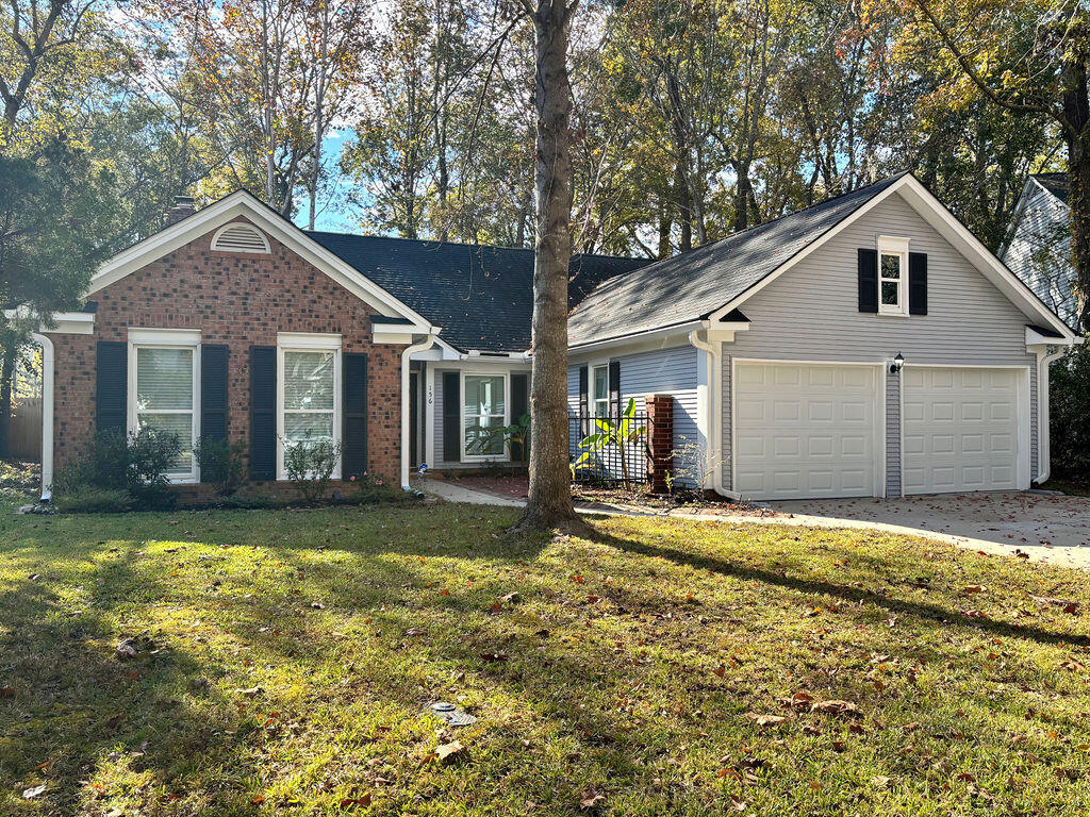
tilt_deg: +2.0
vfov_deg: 53.1
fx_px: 819
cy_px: 408
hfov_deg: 67.3
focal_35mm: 26
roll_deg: +1.4
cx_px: 545
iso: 50
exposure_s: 1/831
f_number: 1.6
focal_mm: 5.96
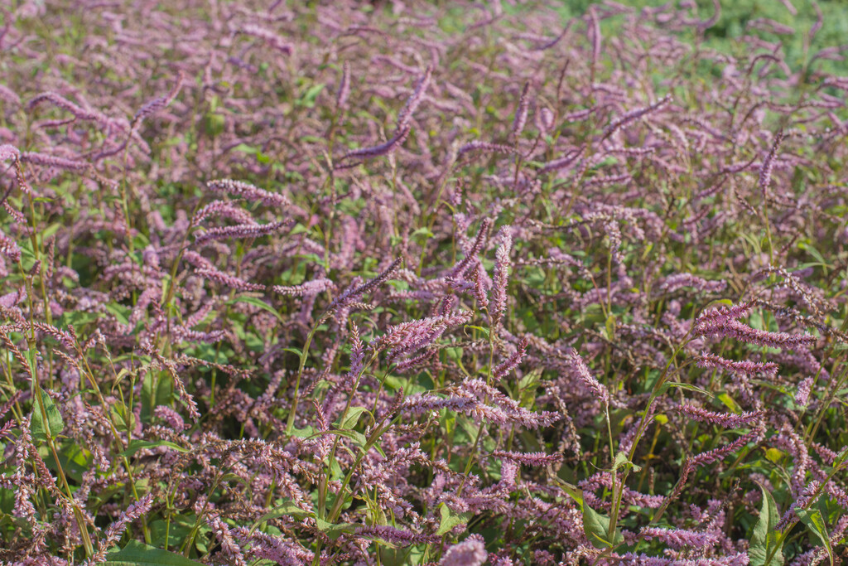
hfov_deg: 39.6
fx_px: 1178
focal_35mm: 50
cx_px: 424
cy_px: 283
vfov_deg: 27.0
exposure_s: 1/320
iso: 320
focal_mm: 50
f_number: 10
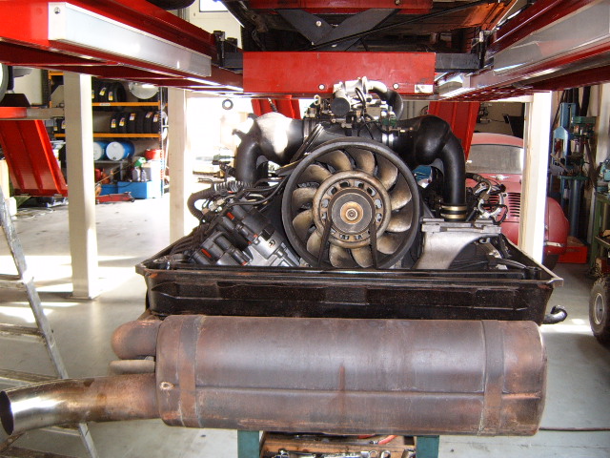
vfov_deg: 38.7
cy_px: 229
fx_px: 652
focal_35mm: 37
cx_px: 305
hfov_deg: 50.1
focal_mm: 6.2
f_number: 2.9
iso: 141
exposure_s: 1/30
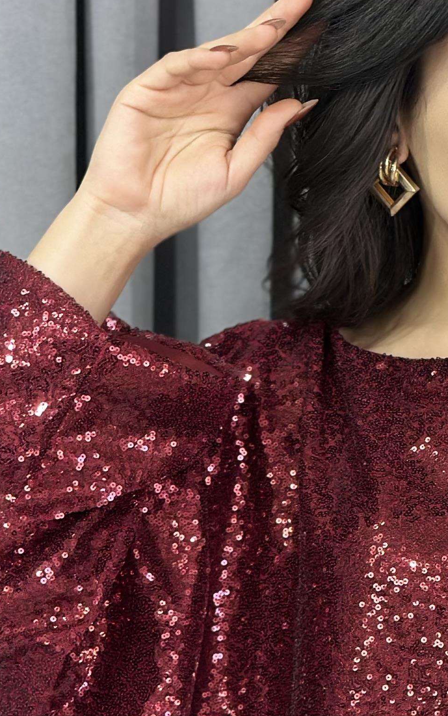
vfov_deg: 15.7
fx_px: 2598
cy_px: 493
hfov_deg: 9.8
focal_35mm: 133
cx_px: 496
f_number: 1.78
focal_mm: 6.86
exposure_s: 1/100
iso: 80
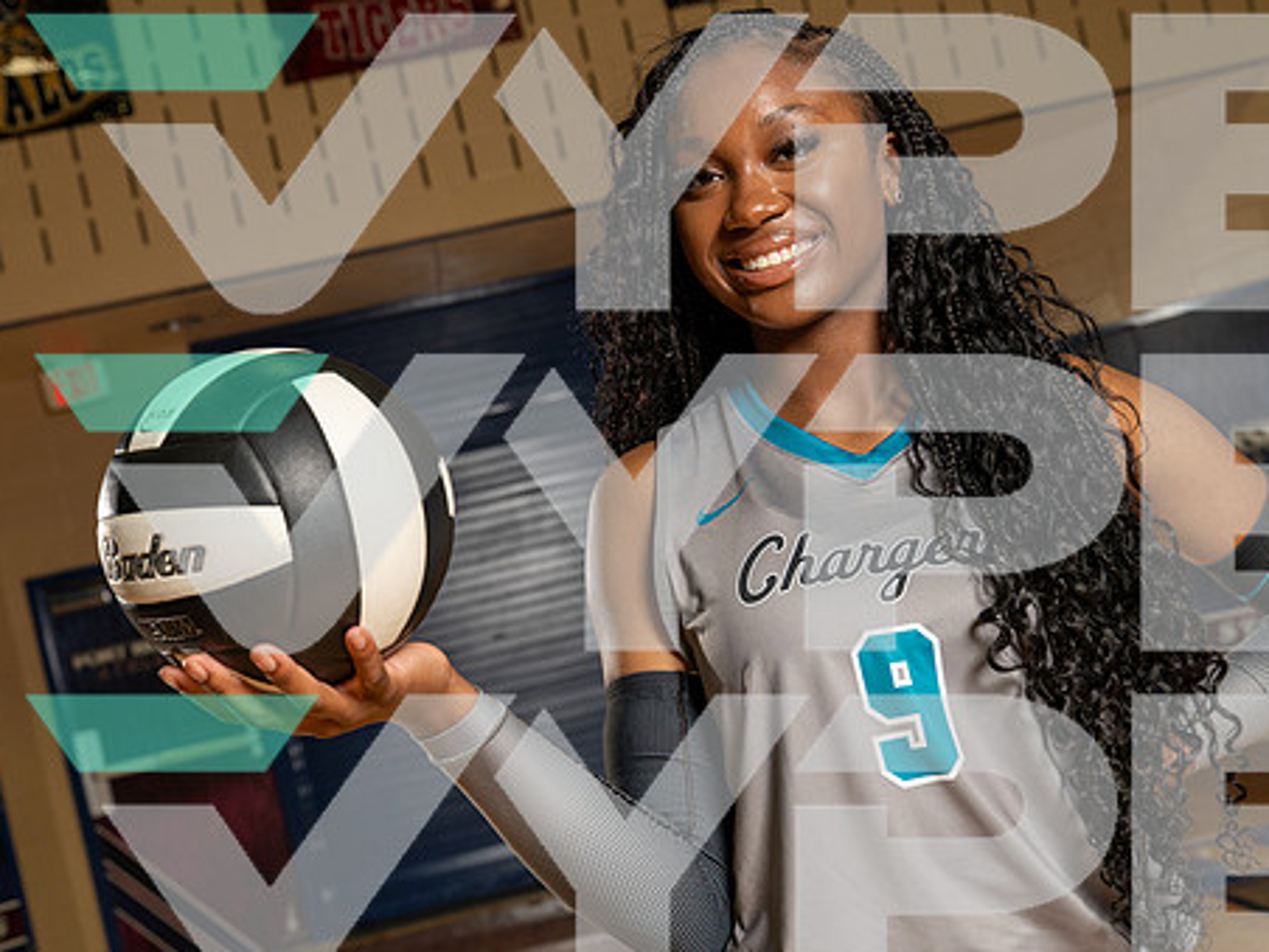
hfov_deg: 33.1
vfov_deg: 25.2
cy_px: 504
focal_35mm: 58
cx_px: 750
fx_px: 2126
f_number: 5.6
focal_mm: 47
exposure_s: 1/250
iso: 500
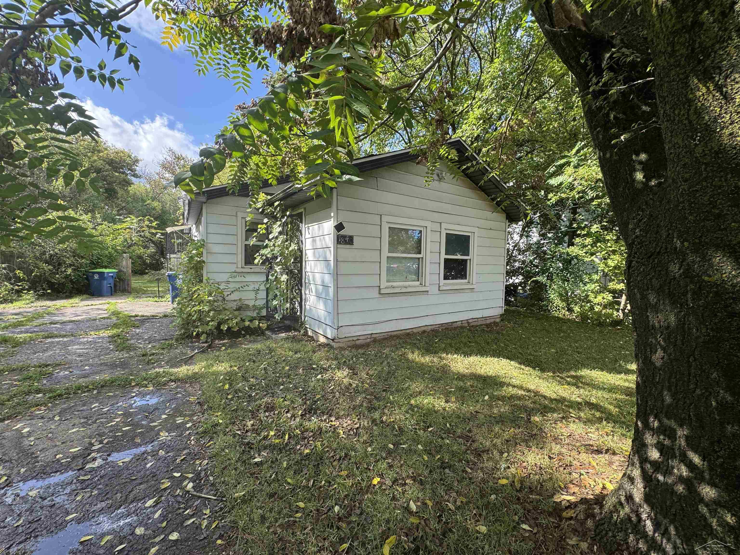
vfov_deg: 85.7
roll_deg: -1.3
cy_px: 278
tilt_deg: -2.7
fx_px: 299
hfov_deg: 102.1
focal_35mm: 14
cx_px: 370
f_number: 2.2
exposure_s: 1/316
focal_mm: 2.22
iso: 40
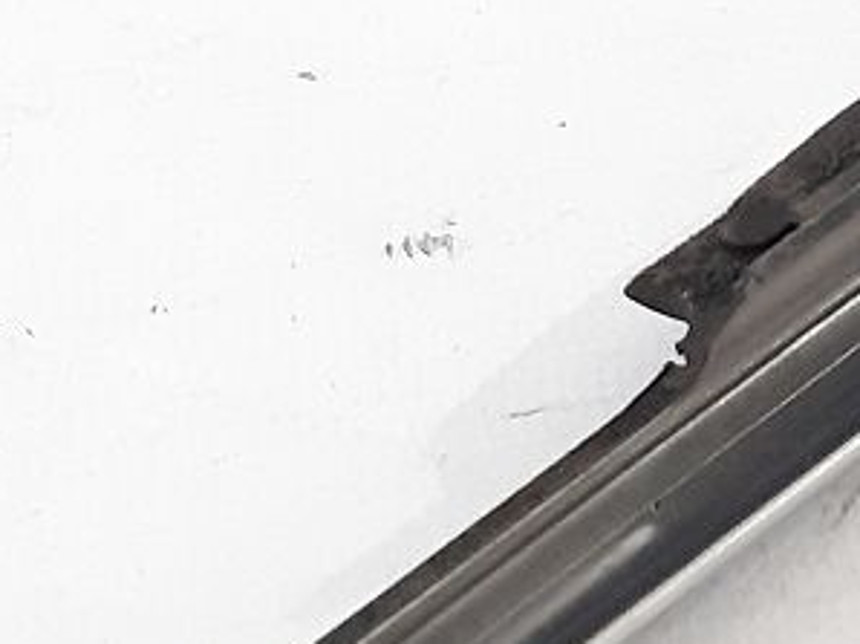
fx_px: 3823
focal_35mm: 154
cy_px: -295
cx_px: 1470
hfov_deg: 12.0
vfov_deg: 9.4
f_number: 1.7
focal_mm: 3.93
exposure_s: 1/50
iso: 200
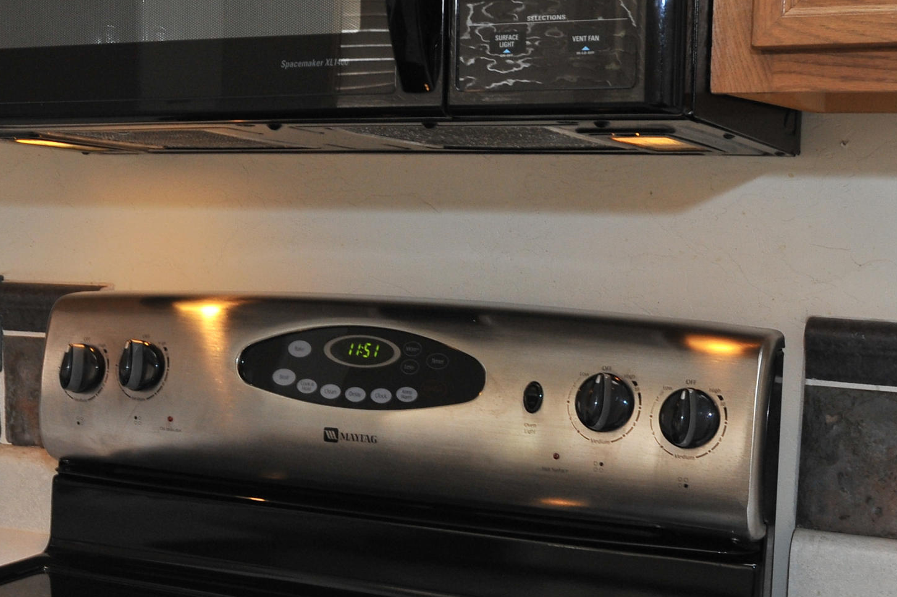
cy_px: 390
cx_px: 295
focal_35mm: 62
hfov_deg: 32.1
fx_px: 1544
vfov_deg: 21.8
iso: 1000
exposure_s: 1/30
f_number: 9
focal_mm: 30
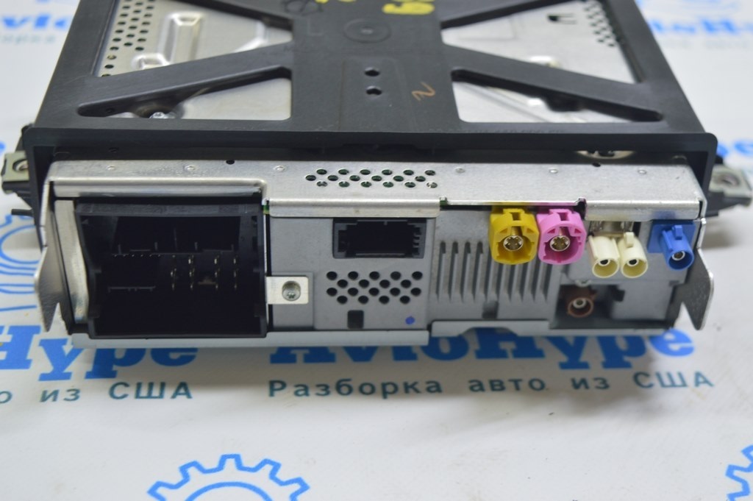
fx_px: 1129
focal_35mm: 54
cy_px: 250
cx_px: 376
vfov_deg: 25.0
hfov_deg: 36.9
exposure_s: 1/20
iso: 400
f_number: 5.6
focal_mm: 36
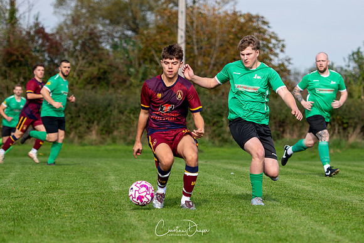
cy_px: 106
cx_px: 238
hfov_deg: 8.9
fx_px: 2348
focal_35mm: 232
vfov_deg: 5.9
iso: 200
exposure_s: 1/2000
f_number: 2.8
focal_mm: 116
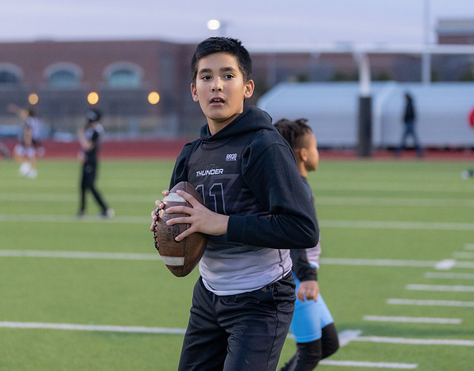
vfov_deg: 14.0
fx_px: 1513
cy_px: 150
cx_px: 226
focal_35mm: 109
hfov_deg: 17.8
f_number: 2.8
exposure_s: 1/1000
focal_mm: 82
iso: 2000
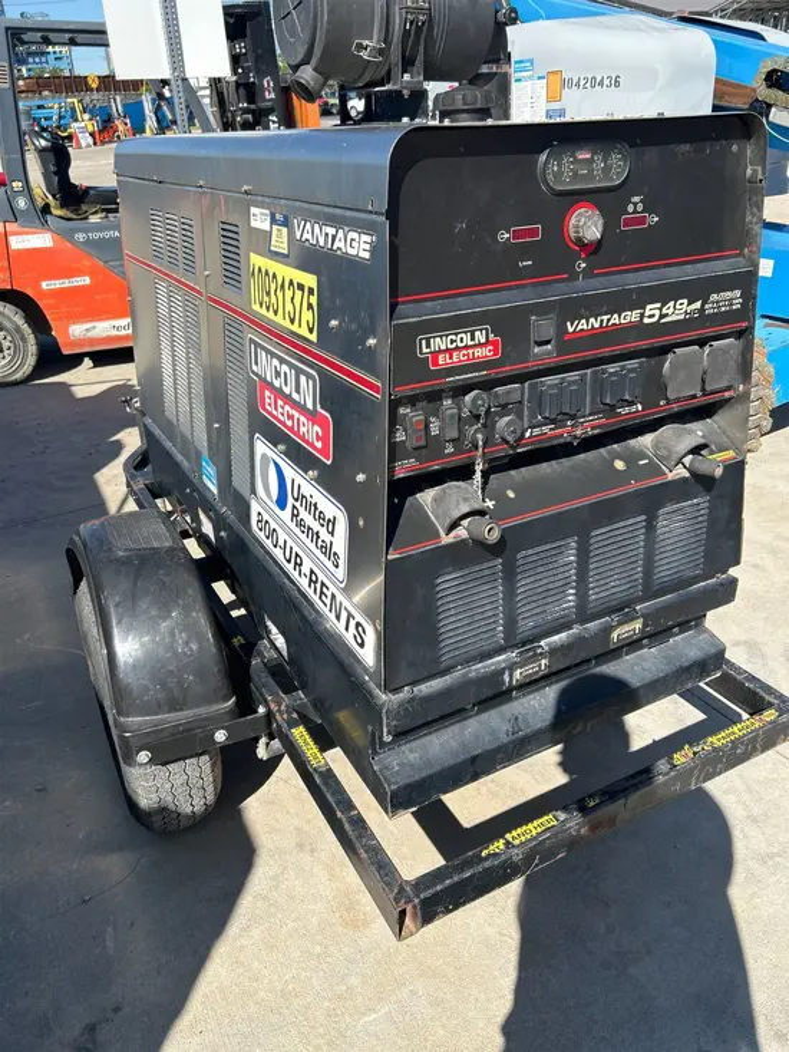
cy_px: 526
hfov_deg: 53.1
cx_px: 394
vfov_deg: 67.3
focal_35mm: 26
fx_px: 790
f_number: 1.5
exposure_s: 1/2252
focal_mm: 5.7
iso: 50
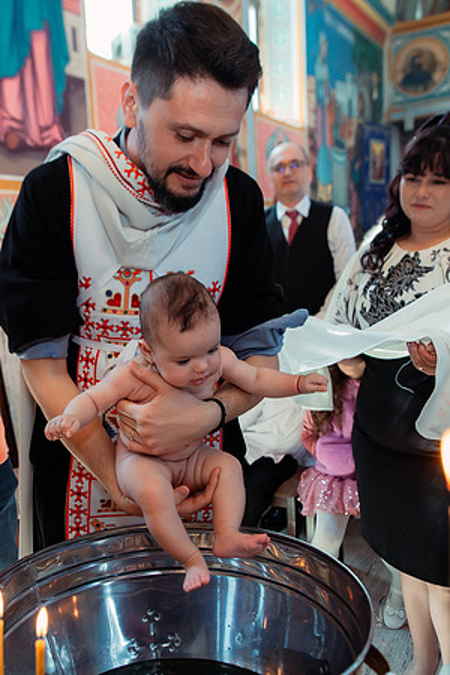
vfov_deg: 53.0
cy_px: 338
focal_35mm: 36
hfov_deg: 36.4
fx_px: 678
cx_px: 158
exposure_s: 1/250
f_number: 3.2
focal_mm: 24
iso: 1000
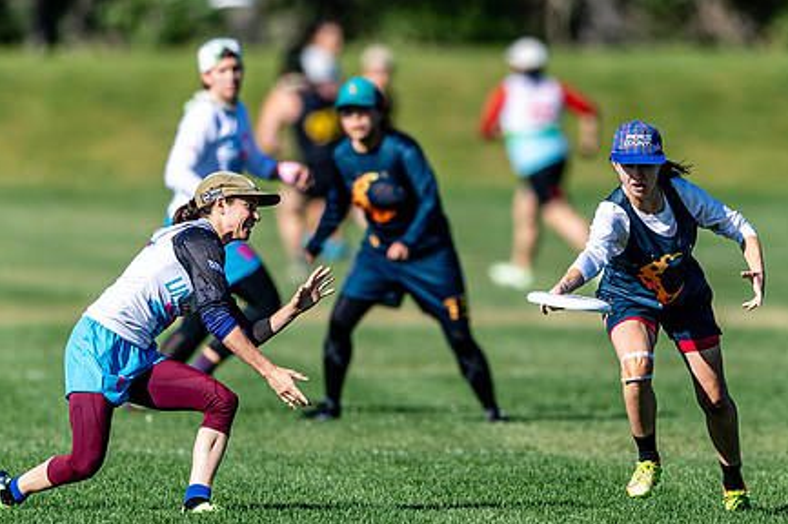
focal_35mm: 1033
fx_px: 22593
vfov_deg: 1.3
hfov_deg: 2.0
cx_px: 495
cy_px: 334
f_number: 2.8
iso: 140
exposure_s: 1/2500
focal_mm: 400
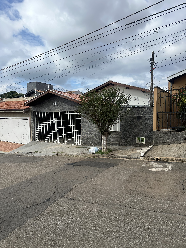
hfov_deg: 56.8
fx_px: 172
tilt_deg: -4.0
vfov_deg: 71.6
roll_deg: -1.8
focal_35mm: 24
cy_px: 124
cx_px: 93
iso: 80
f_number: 1.78
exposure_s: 1/1721
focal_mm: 6.86
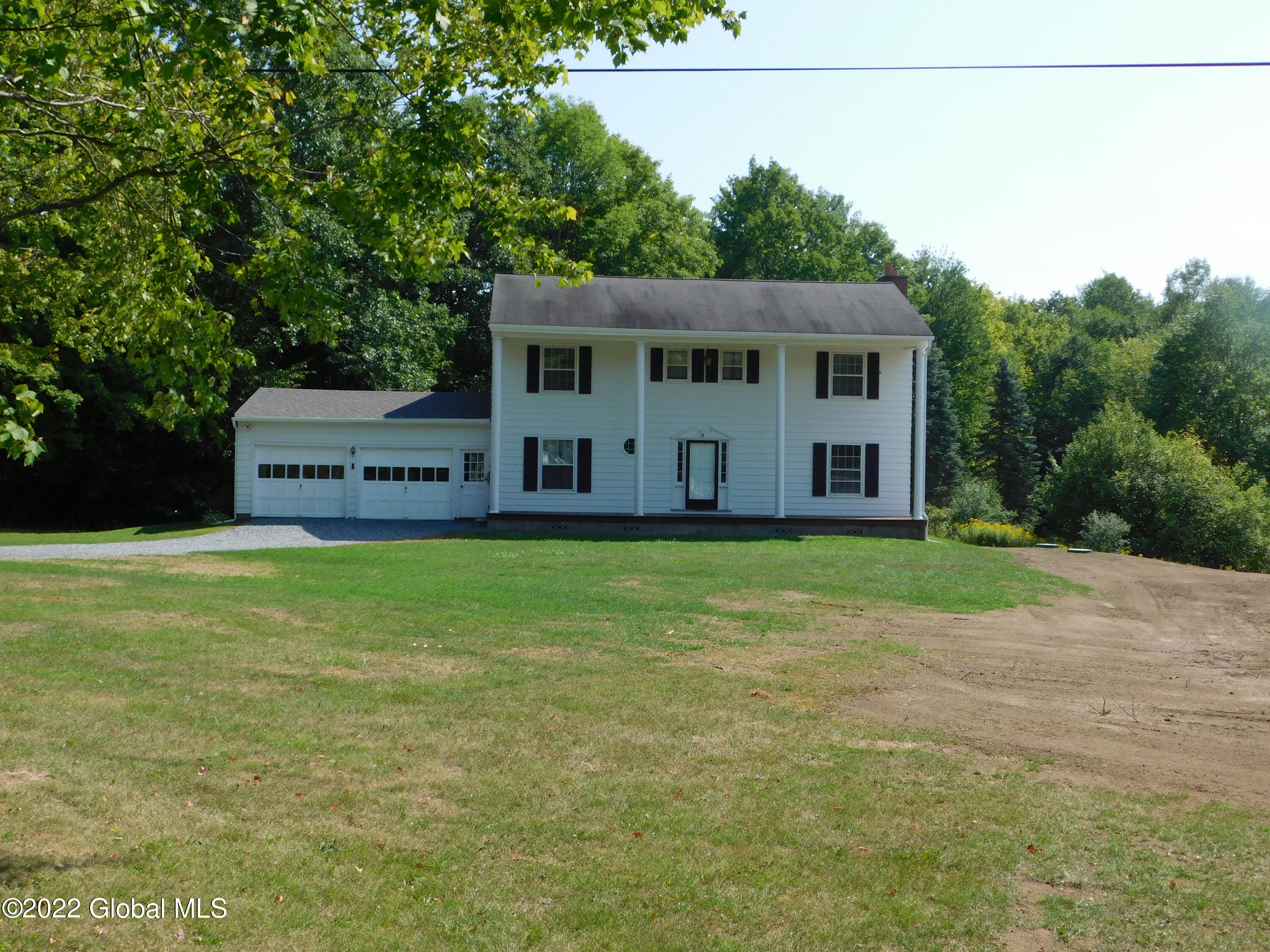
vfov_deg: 36.0
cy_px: 476
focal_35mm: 40
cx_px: 635
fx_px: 1468
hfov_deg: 46.8
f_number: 3.6
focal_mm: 7.1
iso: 125
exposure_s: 1/1000
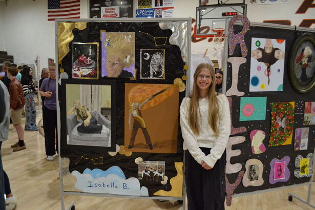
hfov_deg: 61.9
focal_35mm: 30
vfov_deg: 43.6
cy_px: 105
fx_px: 262
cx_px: 158
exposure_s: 1/400
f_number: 3.8
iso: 3200
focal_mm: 20
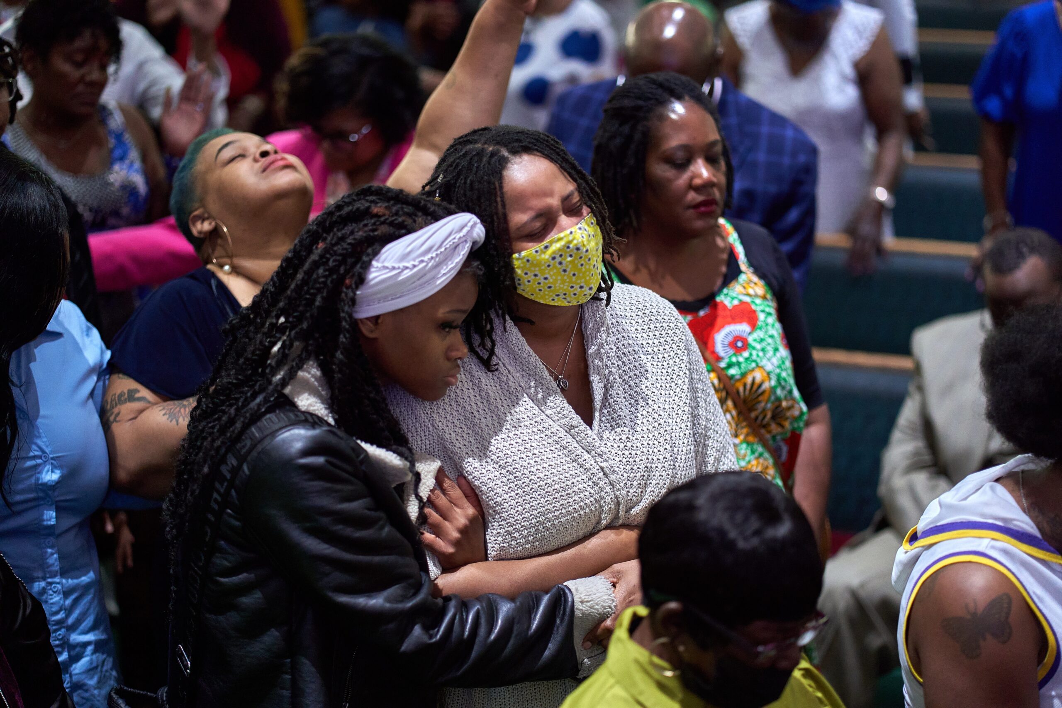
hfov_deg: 23.9
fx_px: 2507
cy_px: 354
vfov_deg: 16.1
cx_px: 531
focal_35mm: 85
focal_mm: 85
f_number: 1.8
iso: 1600
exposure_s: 1/200
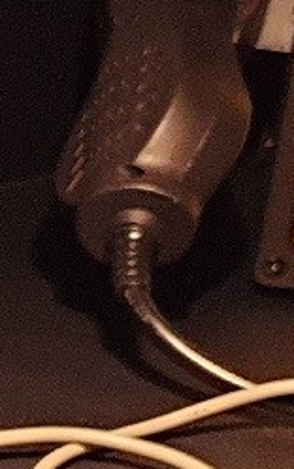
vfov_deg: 9.1
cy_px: 723
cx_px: -891
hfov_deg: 5.2
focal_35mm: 223
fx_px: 2854
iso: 320
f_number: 1.5
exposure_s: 1/50
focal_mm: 4.3
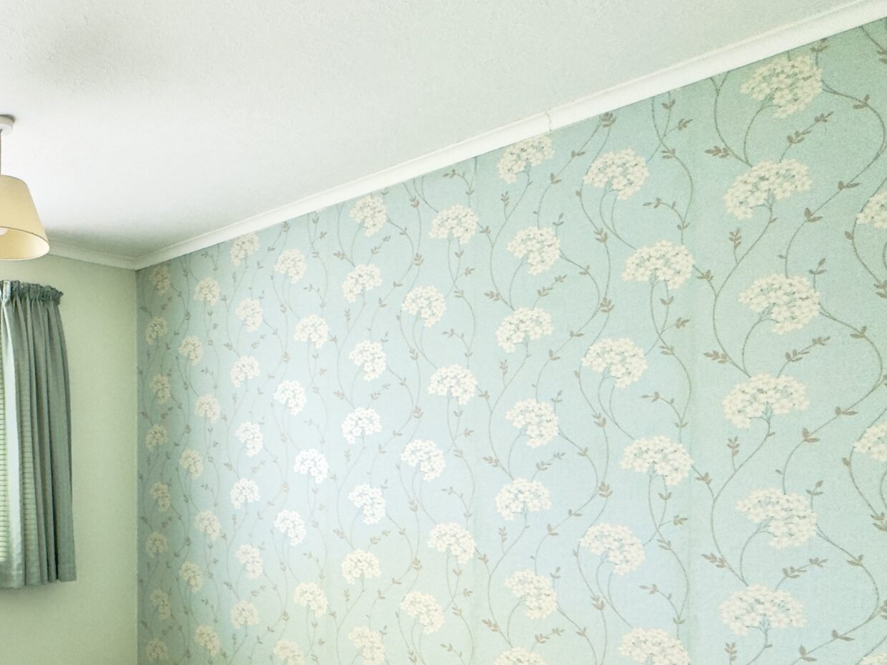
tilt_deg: -0.8
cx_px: 22
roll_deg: +0.3
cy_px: 484
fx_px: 743
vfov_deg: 46.8
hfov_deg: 51.0
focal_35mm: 29
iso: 80
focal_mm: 2.22
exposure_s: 1/99
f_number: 2.2
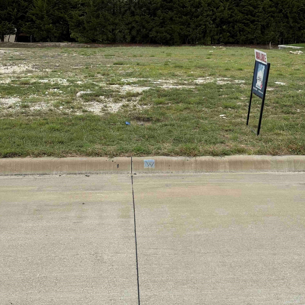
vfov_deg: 29.9
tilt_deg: -10.3
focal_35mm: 57
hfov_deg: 30.0
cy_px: 107
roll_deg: +2.3
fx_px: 568
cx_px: 153
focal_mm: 6.76
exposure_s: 1/3891
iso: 64
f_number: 1.78
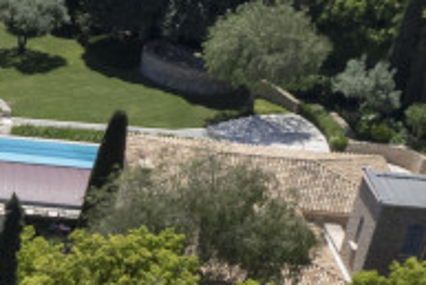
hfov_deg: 11.2
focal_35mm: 148
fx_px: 1753
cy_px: 541
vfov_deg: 8.8
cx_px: -647
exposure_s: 1/1500
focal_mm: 8.38
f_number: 2.8
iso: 100
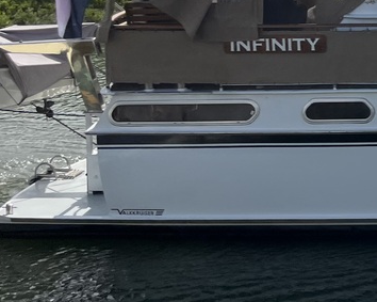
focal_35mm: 86
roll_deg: -0.1
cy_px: 15
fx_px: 959
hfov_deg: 19.4
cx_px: 569
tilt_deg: -6.8
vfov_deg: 17.5
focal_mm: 5.1
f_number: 1.6
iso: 50
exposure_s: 1/8403
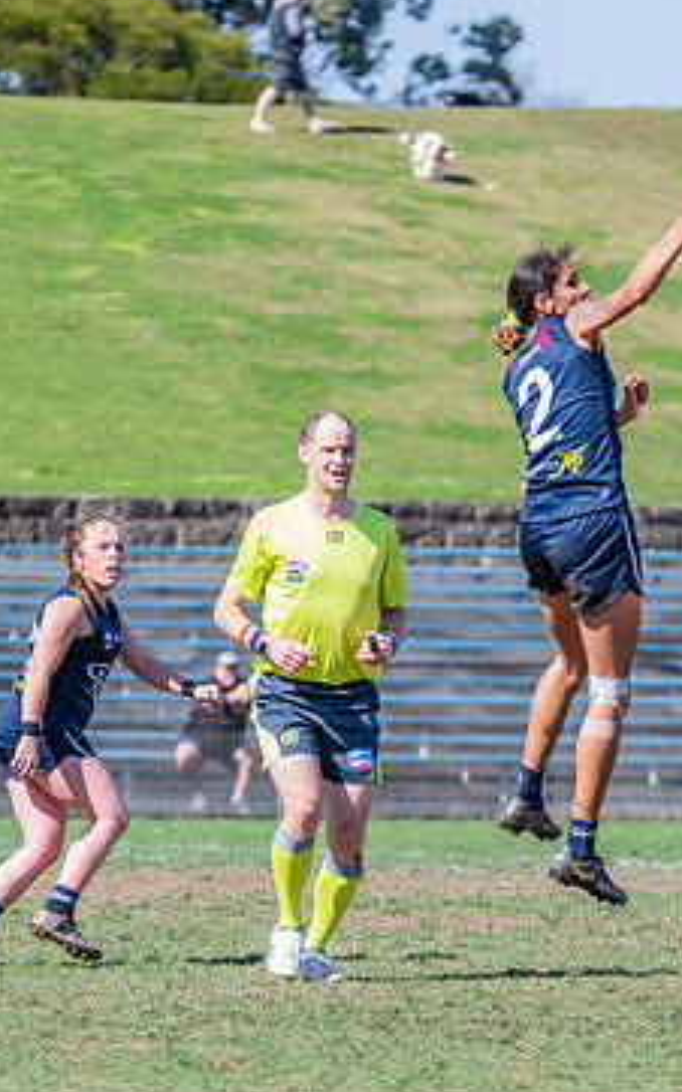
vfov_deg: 4.4
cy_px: 565
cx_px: 515
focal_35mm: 483
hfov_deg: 2.7
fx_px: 14375
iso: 800
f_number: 8
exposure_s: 1/1600
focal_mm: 260
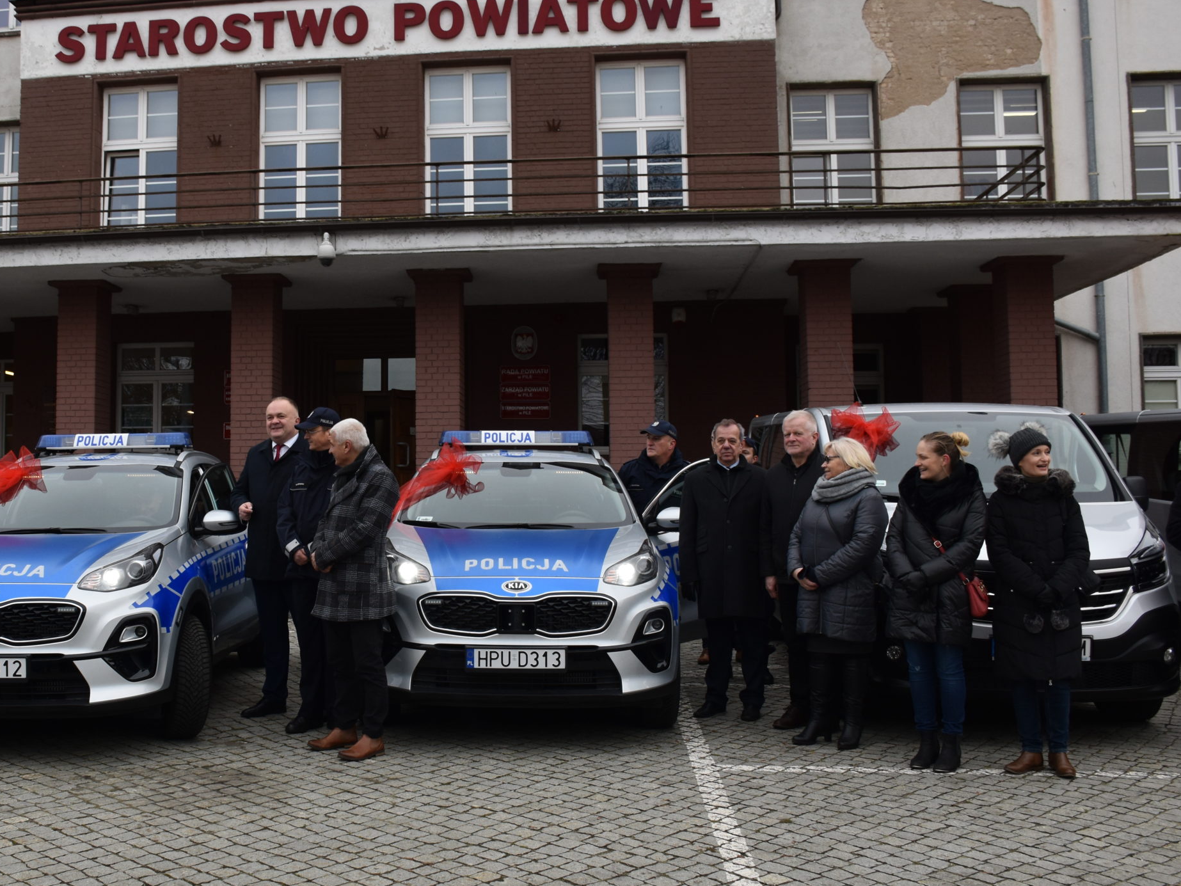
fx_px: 1228
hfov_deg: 50.3
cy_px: 425
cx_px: 379
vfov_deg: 39.7
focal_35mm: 36
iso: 320
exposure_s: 1/250
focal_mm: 18
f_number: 5.6
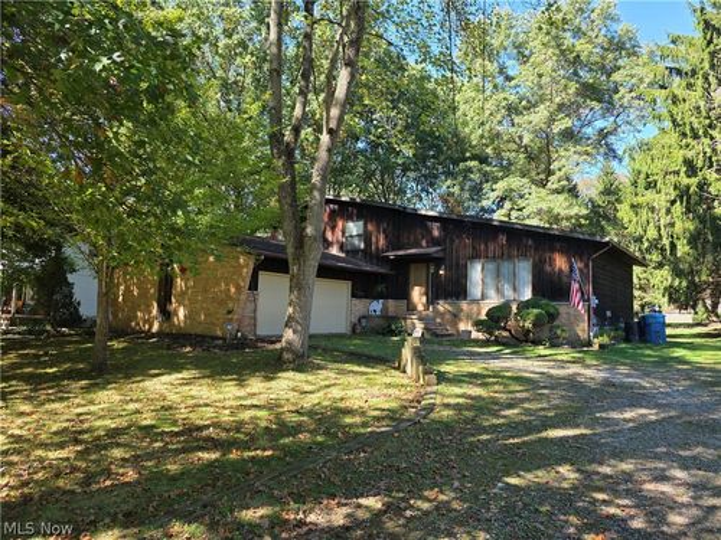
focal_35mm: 23
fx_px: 479
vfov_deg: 58.9
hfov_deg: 73.9
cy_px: 270
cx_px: 360
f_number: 1.7
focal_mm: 6.3
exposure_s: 1/359
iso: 40
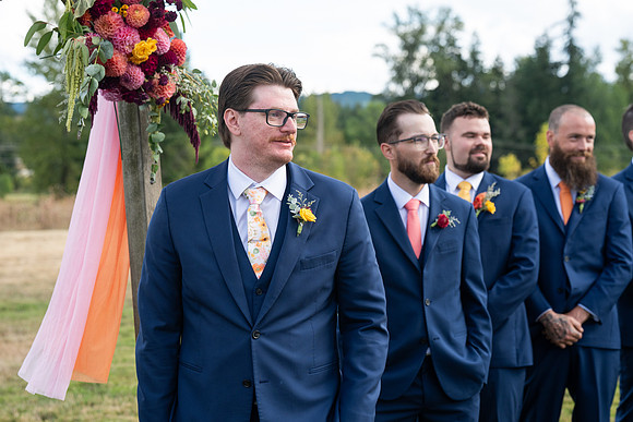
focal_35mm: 70
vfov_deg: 19.5
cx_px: 316
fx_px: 1231
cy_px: 211
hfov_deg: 28.8
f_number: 4.5
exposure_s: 1/640
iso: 400
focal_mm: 70
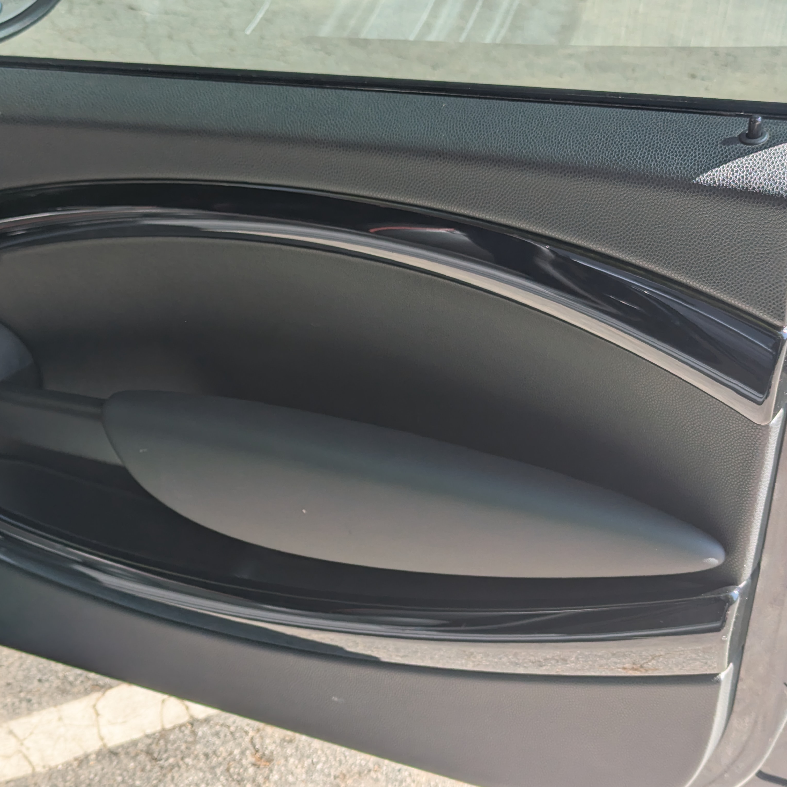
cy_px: 396
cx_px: 262
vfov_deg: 30.0
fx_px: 1466
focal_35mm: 57
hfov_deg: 29.8
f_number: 1.85
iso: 46
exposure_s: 1/1168
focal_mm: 6.81
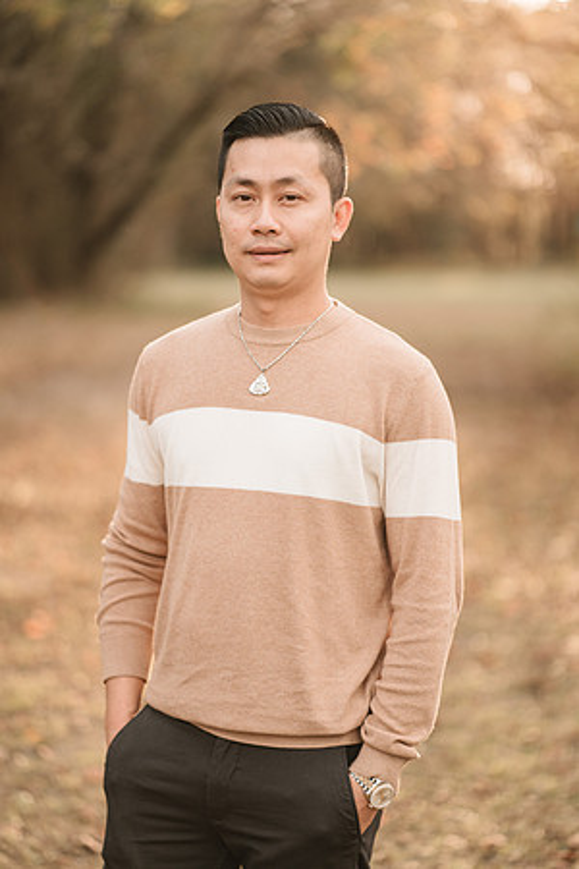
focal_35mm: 85
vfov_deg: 23.9
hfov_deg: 16.1
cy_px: 434
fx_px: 2050
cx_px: 290
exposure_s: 1/1000
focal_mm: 85
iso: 200
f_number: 1.8
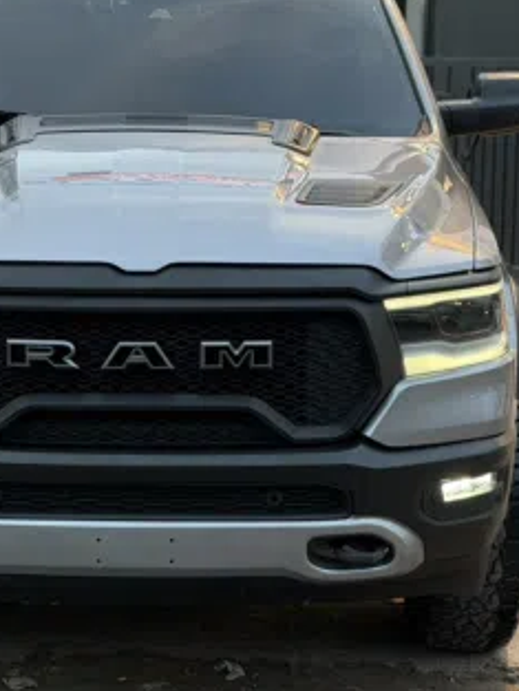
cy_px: 331
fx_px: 1958
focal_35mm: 98
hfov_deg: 15.1
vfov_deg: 20.0
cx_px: 197
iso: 80
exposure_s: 1/100
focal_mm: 6.76
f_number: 1.78
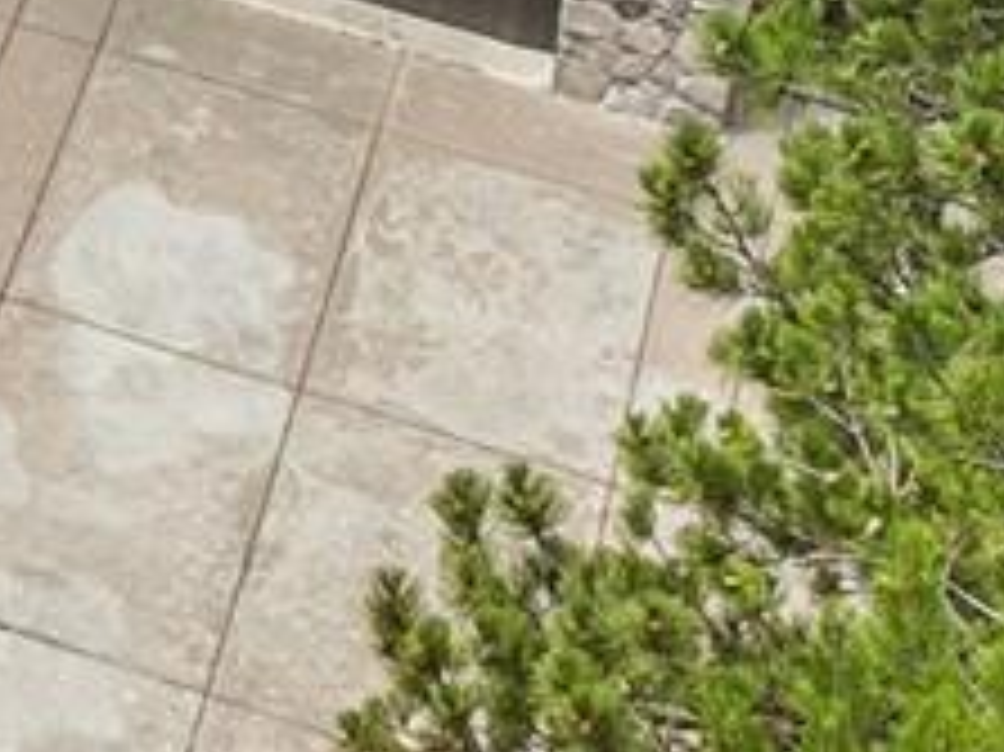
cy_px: -1157
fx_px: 4986
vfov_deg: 7.9
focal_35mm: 172
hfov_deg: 10.0
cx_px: -1418
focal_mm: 12.29
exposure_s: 1/60
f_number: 2.8
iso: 110
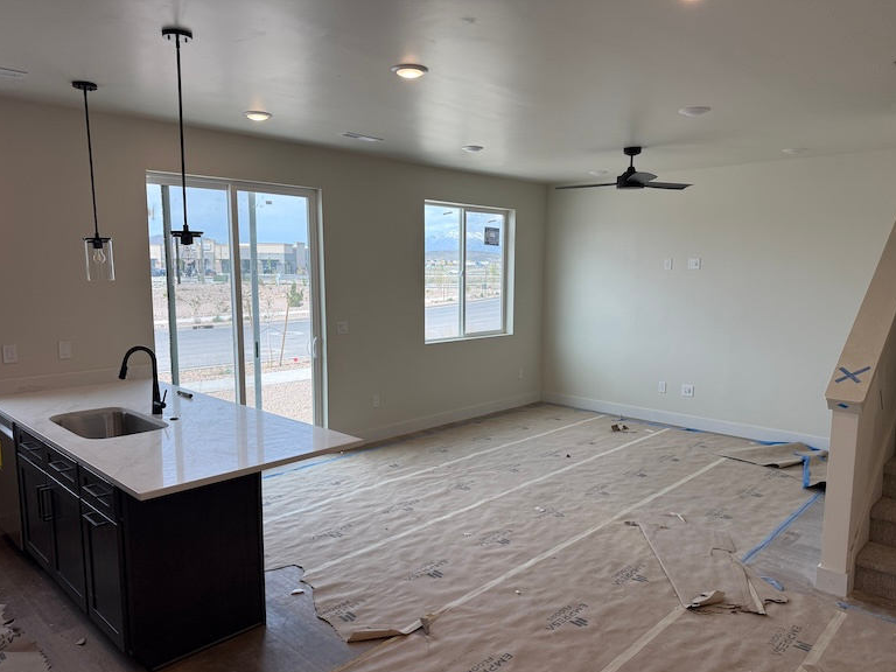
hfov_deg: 69.4
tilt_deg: -7.1
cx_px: 462
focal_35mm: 25
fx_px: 647
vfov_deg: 54.9
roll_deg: -0.4
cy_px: 349
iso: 100
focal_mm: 6.76
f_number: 1.78
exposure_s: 1/602
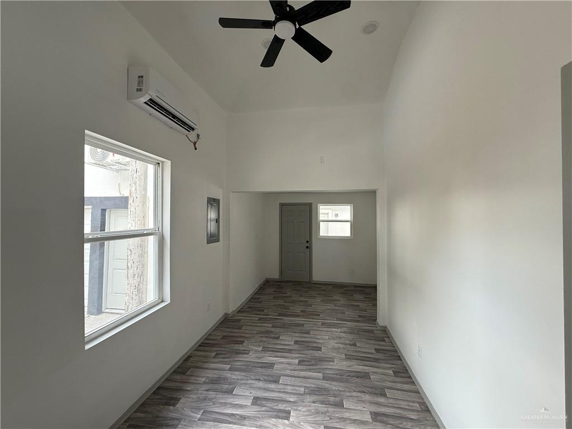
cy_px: 214
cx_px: 286
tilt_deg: +0.4
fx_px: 231
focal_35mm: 14
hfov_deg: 102.1
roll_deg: -0.2
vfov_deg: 85.7
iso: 200
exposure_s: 1/99
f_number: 2.2
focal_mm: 2.22
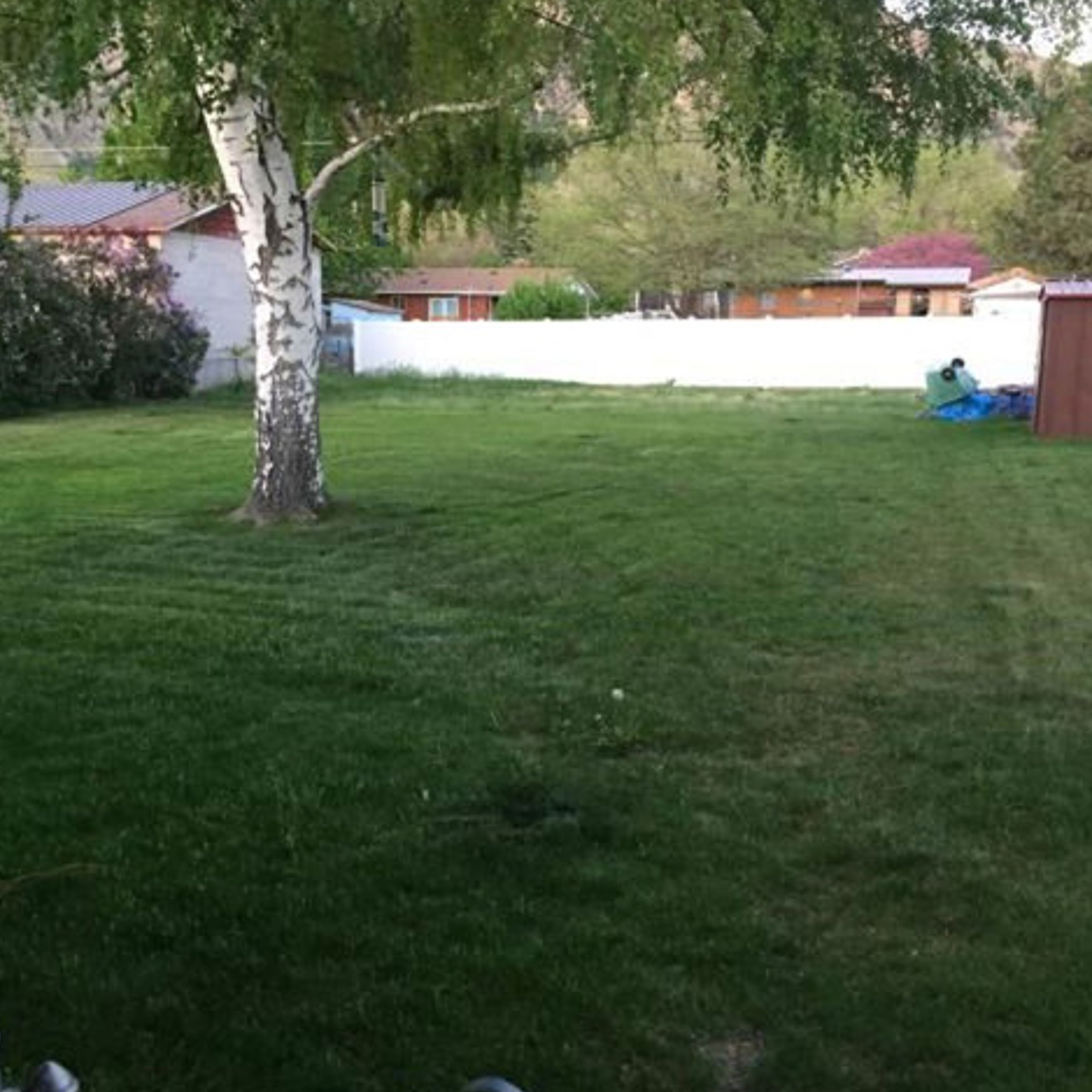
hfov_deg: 47.2
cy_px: 545
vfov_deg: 47.2
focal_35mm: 35
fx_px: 1249
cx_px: 543
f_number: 2.2
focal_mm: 4.15
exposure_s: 1/30
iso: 160
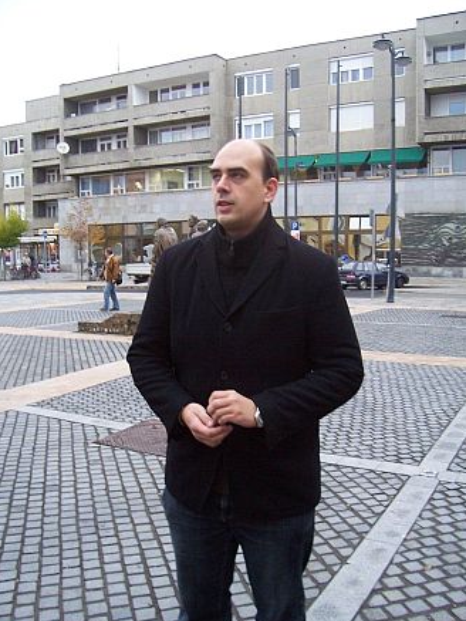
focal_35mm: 35
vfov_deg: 52.6
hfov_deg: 40.7
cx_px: 236
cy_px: 314
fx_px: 628
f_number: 2.7
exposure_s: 1/30
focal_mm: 5.6
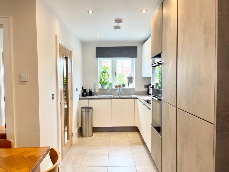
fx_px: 165
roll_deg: -0.4
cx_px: 114
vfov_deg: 54.9
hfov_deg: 69.4
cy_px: 86
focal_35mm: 25
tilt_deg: -3.4
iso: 80
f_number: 1.6
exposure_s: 1/100
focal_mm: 5.1
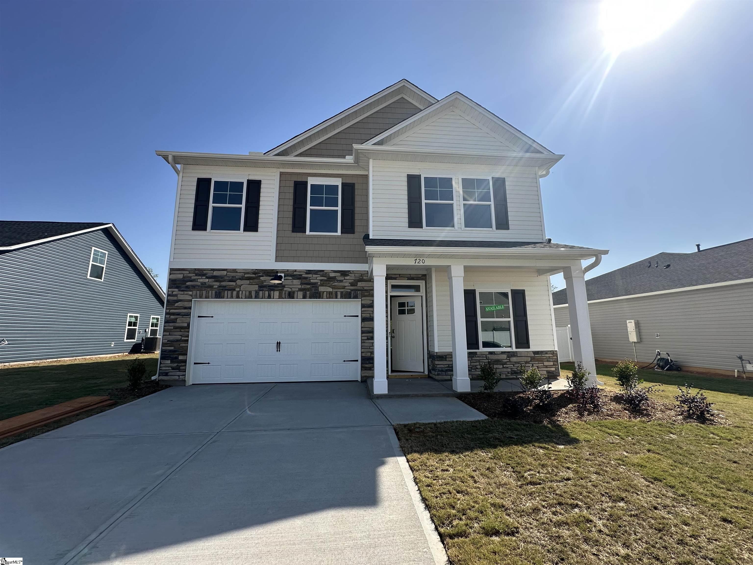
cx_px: 376
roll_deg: +0.1
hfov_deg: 102.1
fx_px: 305
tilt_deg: +11.2
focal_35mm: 14
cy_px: 282
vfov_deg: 85.7
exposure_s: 1/1289
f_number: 2.2
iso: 40
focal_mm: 2.22
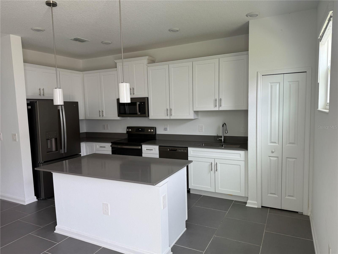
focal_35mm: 24
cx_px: 169
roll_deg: +1.3
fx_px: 234
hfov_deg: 71.6
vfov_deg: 56.8
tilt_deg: -5.5
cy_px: 127
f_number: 1.78
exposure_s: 1/140
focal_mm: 6.76
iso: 50
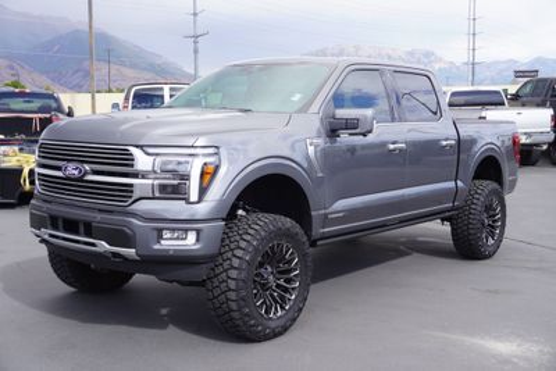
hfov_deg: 44.9
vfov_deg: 30.9
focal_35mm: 44
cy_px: 186
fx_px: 672
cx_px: 278
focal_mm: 29
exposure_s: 1/125
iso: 100
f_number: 7.1
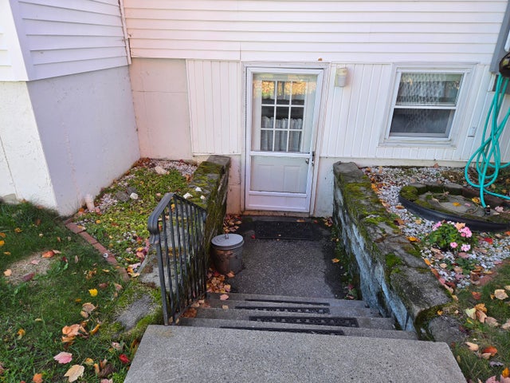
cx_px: 255
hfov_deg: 73.9
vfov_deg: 58.9
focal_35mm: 23
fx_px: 339
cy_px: 192
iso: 50
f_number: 1.8
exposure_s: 1/359
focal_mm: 5.4
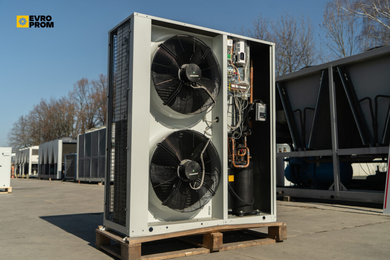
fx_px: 379
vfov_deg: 37.9
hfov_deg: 54.4
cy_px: 130
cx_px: 195
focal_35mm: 35
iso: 100
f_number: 4
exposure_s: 1/1000
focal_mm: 35
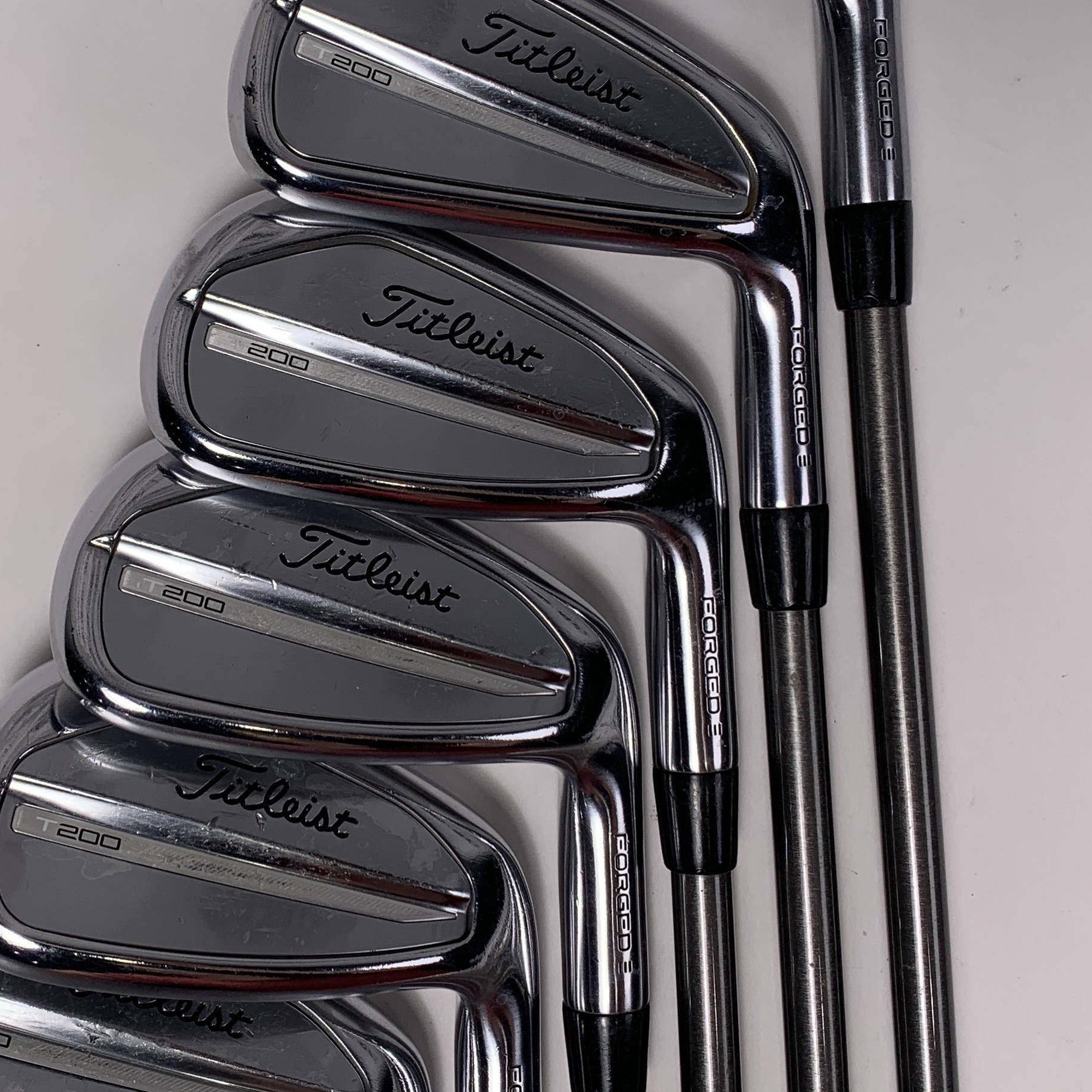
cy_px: 435
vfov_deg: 33.3
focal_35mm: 51
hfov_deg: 33.2
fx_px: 1820
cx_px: 416
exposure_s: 1/355
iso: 25
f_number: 1.8
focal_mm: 4.25
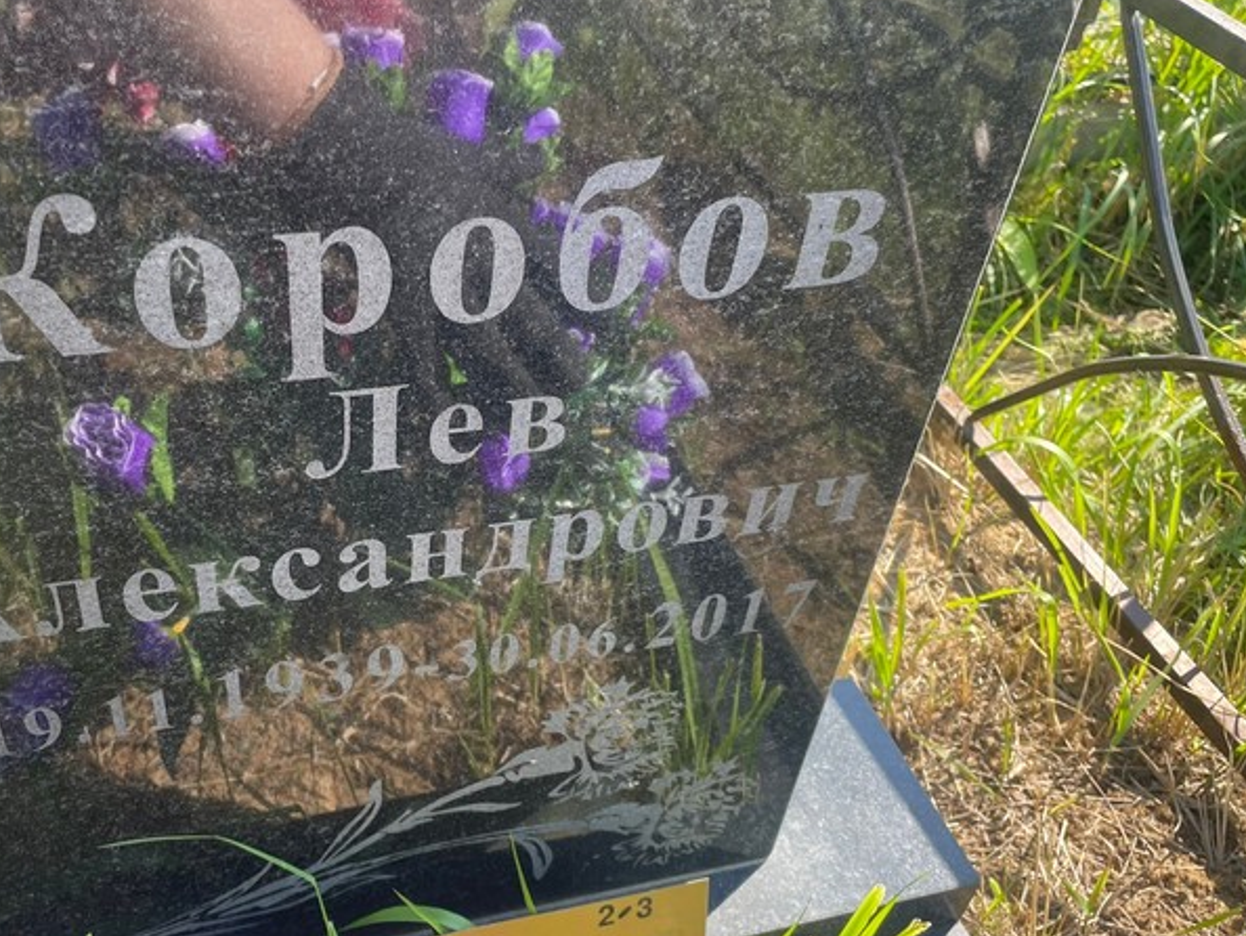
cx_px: 503
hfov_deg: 52.3
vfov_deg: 40.6
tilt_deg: -39.1
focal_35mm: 35
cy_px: 544
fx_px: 1260
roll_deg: -3.2
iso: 32
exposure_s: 1/615
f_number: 1.6
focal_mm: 4.2
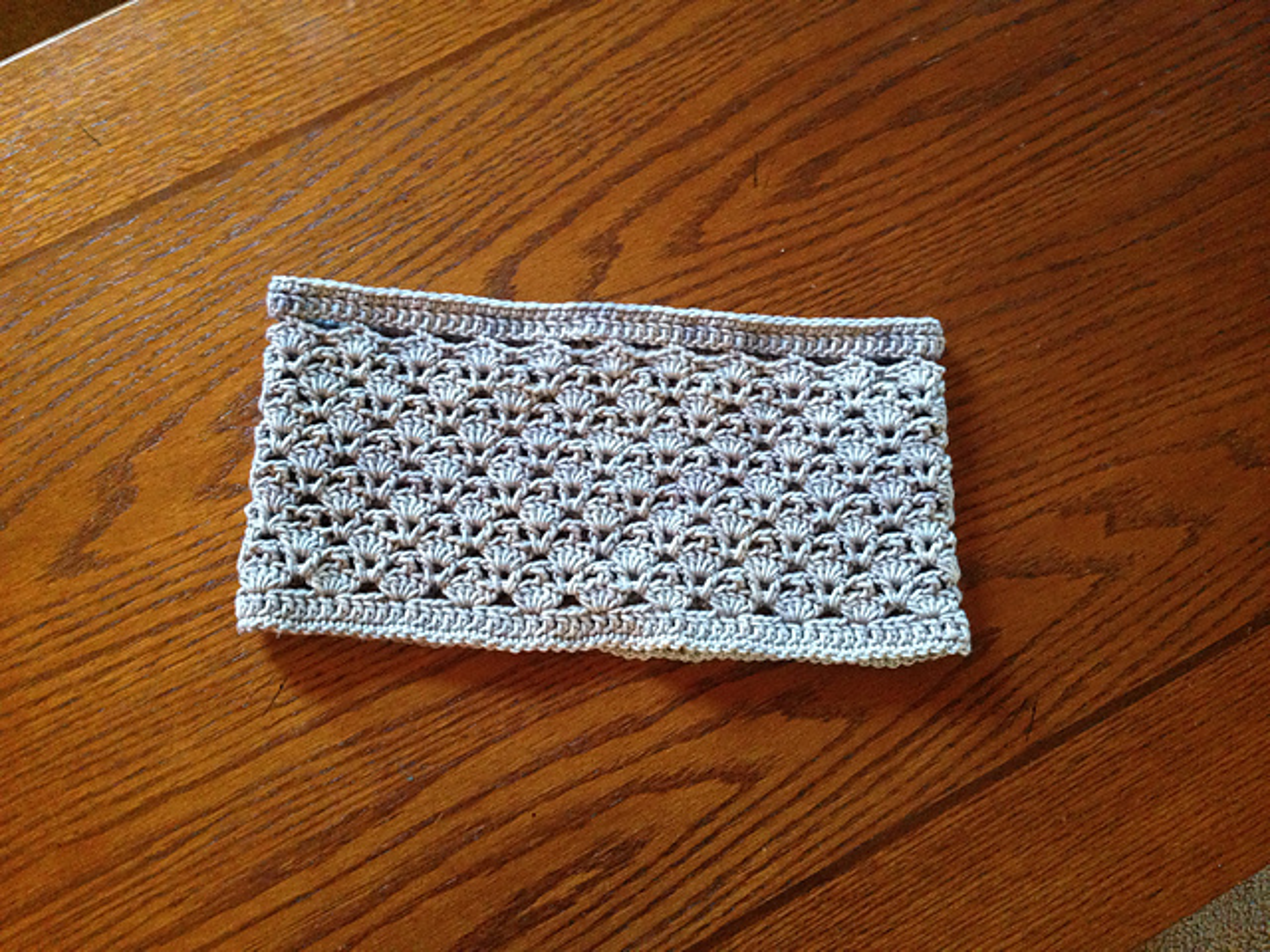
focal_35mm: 33
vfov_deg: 42.9
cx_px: 635
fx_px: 1211
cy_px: 476
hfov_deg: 55.4
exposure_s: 1/15
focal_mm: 4.13
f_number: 2.4
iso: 400
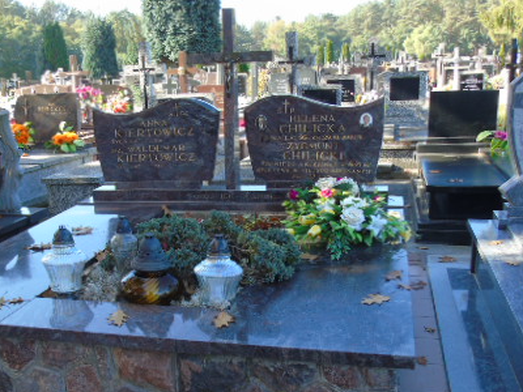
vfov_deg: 35.7
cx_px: 201
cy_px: 250
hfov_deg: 46.4
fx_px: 604
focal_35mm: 40
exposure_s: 1/100
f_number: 3.4
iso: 80
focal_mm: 4.4
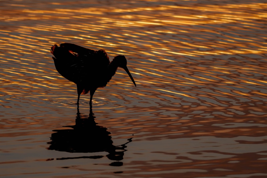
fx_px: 5561
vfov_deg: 1.8
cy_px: 89
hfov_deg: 2.8
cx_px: 134
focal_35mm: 750
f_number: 7.1
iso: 640
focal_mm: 500
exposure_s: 1/800
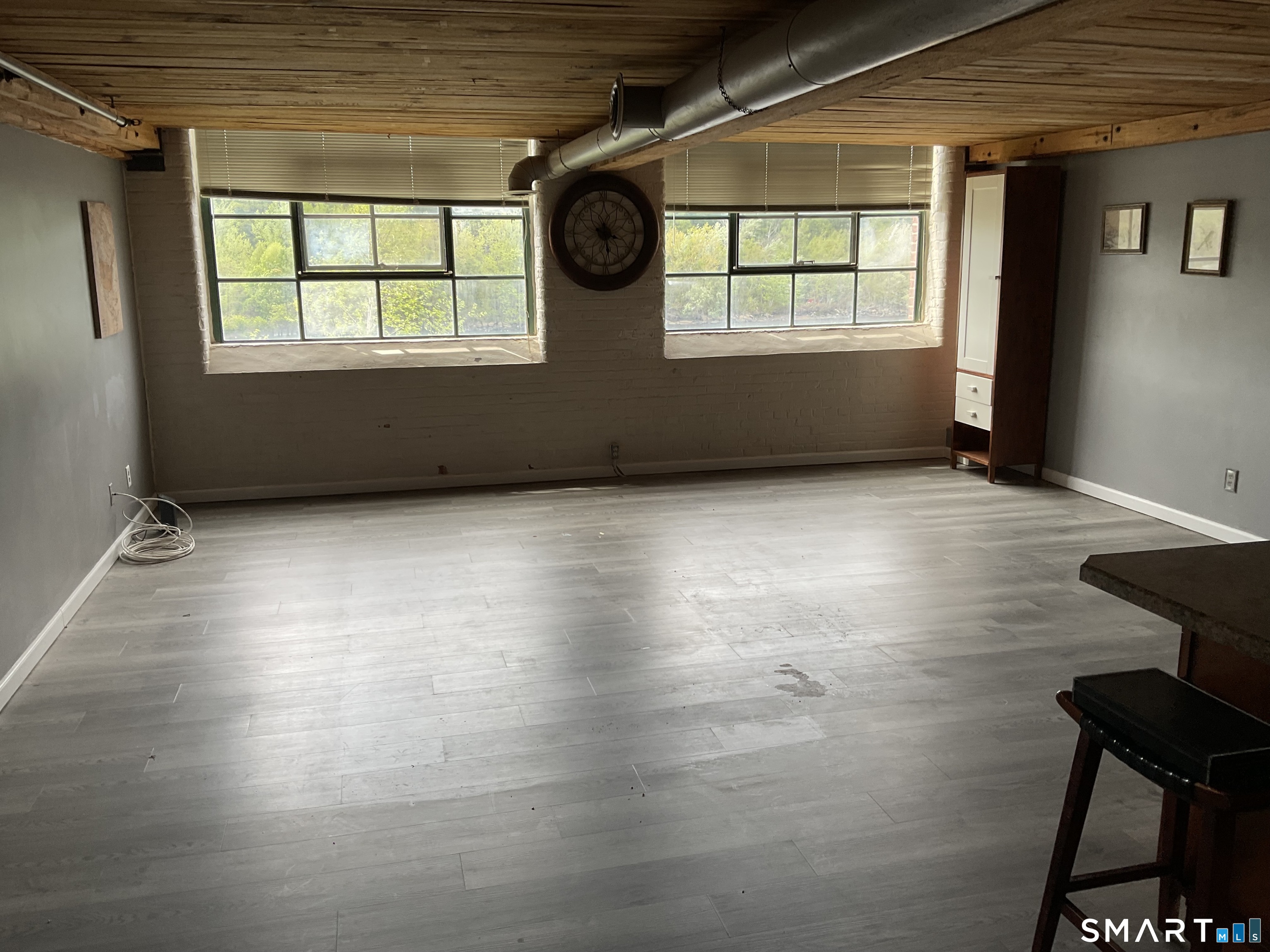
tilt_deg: -13.0
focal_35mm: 29
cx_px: 635
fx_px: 1064
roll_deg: +0.2
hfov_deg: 61.7
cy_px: 476
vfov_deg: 48.2
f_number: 1.8
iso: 25
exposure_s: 1/122
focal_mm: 3
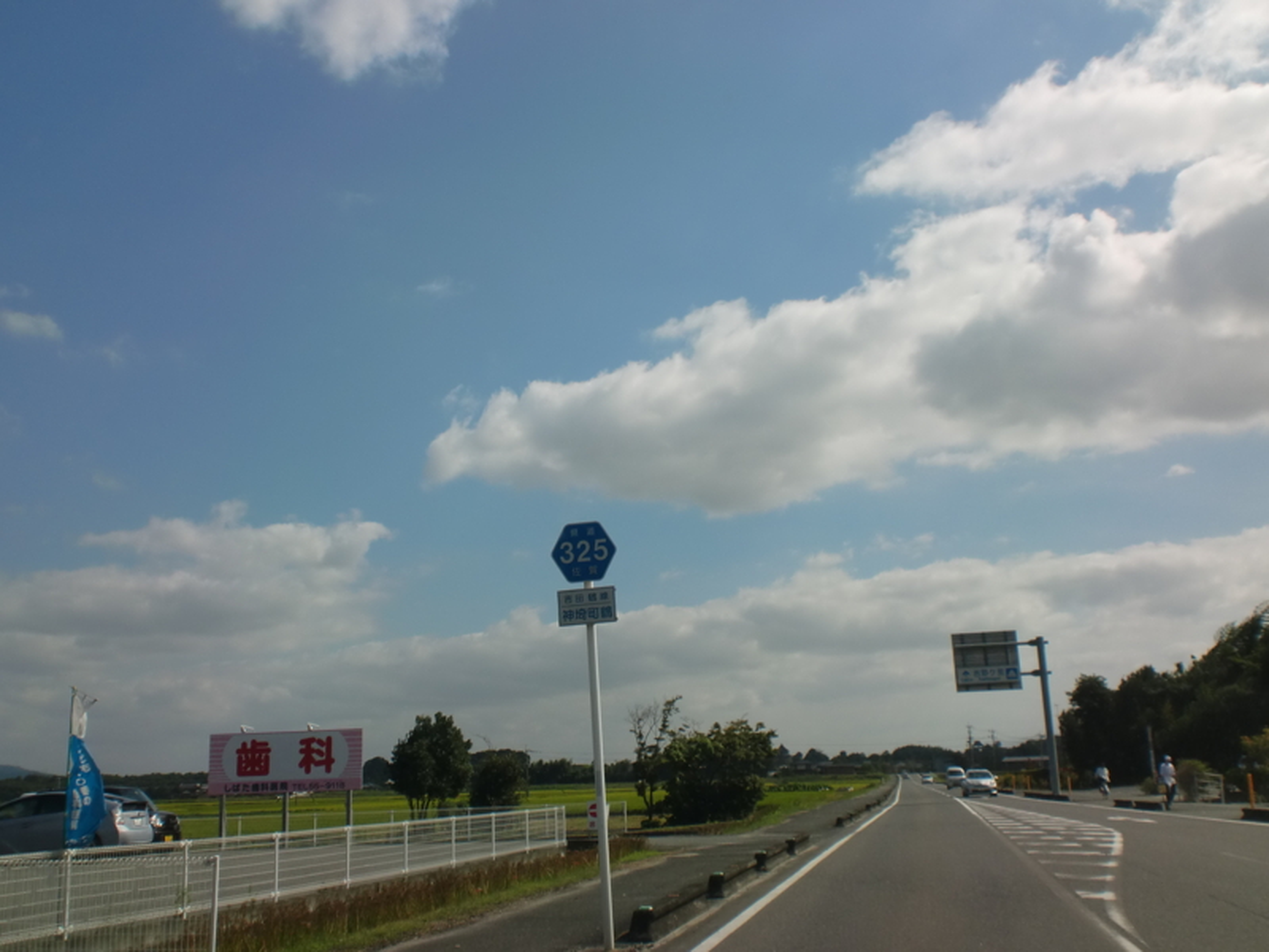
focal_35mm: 35
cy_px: 476
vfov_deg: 40.7
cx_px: 634
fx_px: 1283
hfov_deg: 52.6
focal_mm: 6.3
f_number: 5.6
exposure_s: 1/800
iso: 64
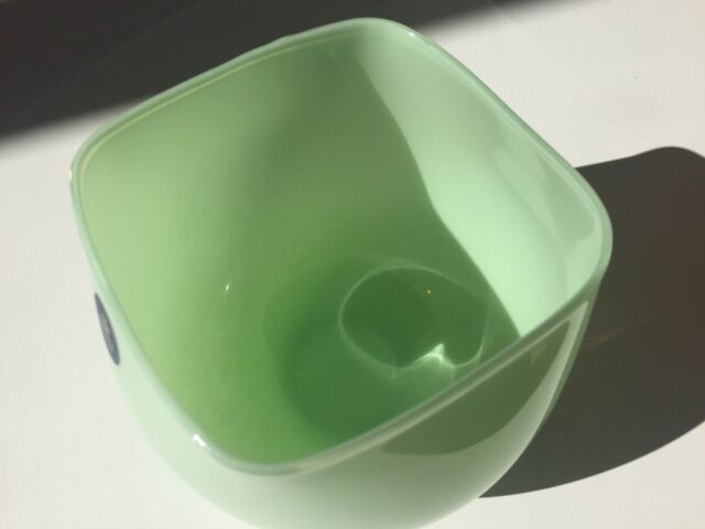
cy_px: 264
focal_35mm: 29
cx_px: 352
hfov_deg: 61.7
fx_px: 591
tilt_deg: -60.4
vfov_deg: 48.2
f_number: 2.2
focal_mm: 4.15
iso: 32
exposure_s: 1/3597
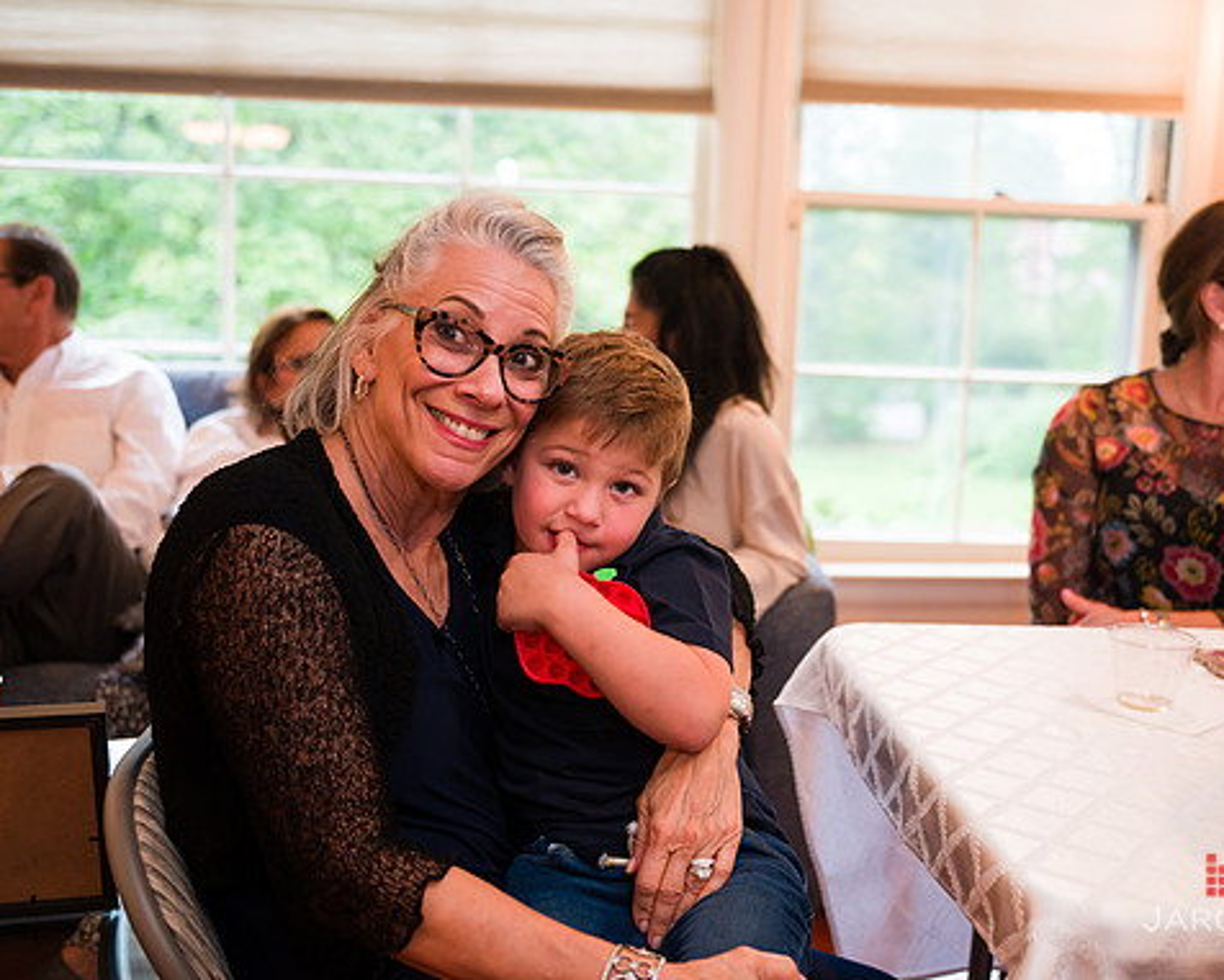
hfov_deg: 45.8
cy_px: 491
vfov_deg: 37.3
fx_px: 1449
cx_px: 643
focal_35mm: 40
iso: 1600
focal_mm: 35
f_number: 3.2
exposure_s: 1/200
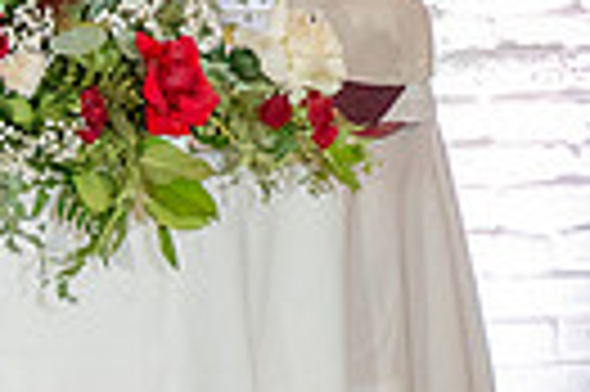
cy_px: 237
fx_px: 5074
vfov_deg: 4.4
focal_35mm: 310
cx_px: -576
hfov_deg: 6.5
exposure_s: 1/320
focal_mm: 70
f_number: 2.8
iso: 1600
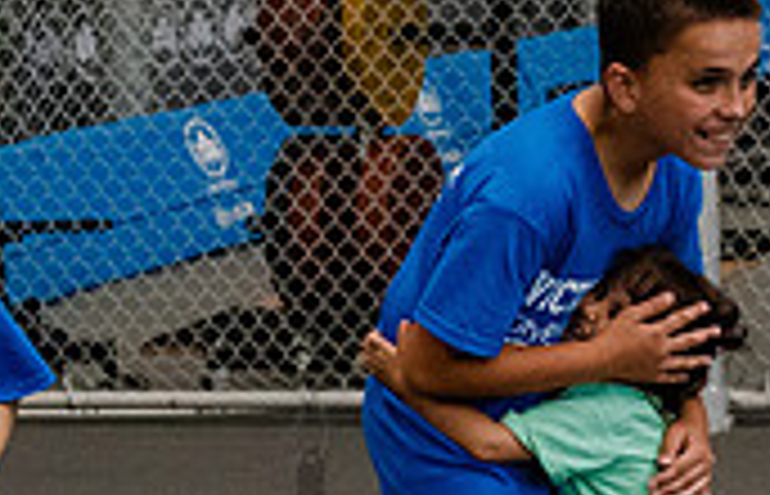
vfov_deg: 8.2
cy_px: 448
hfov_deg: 12.7
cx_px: 636
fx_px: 3428
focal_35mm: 162
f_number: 3.5
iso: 6400
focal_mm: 35
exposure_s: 1/1600
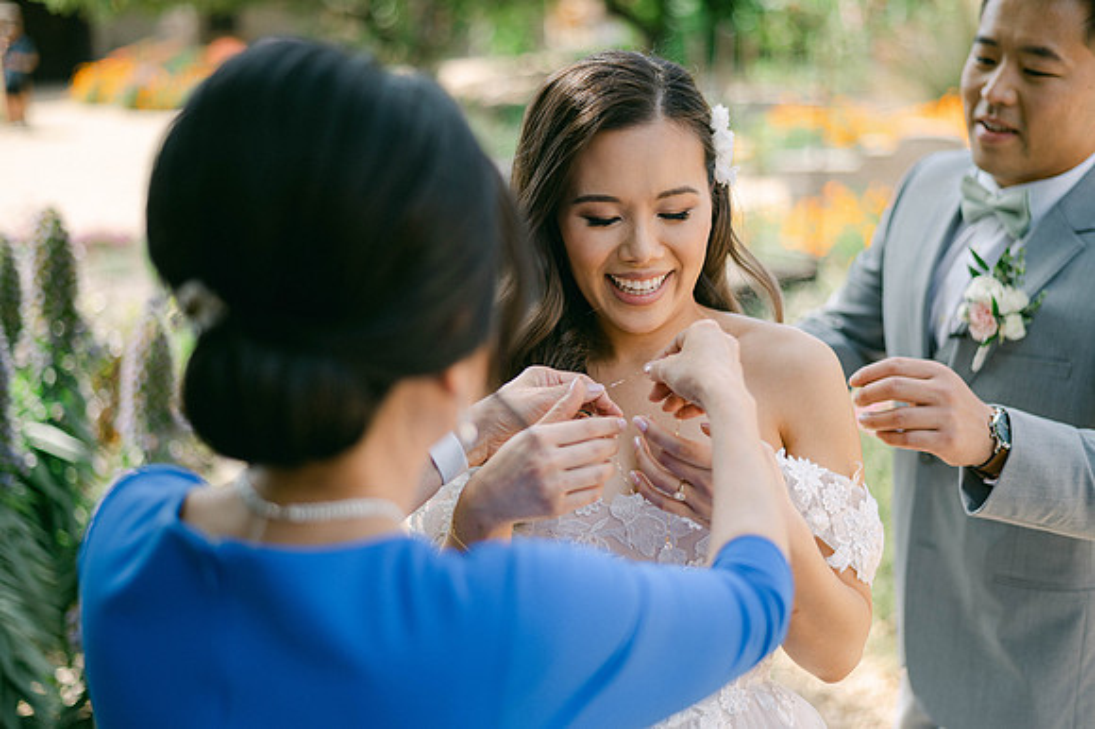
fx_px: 1520
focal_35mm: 50
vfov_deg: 27.0
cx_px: 548
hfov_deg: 39.6
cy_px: 364
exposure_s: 1/2000
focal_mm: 50
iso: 100
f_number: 2
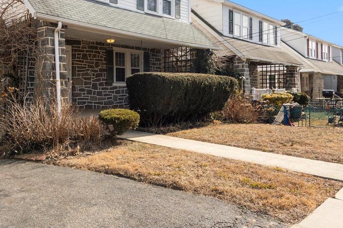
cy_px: 107
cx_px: 133
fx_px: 295
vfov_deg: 42.2
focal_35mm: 31
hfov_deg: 59.7
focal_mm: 16
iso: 160
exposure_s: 1/320
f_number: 7.1
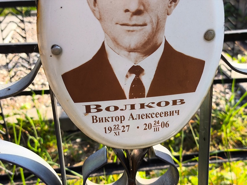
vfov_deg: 29.1
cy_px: 92
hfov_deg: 38.2
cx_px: 124
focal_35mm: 50
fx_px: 357
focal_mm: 4.71
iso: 50
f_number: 1.7
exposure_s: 1/290
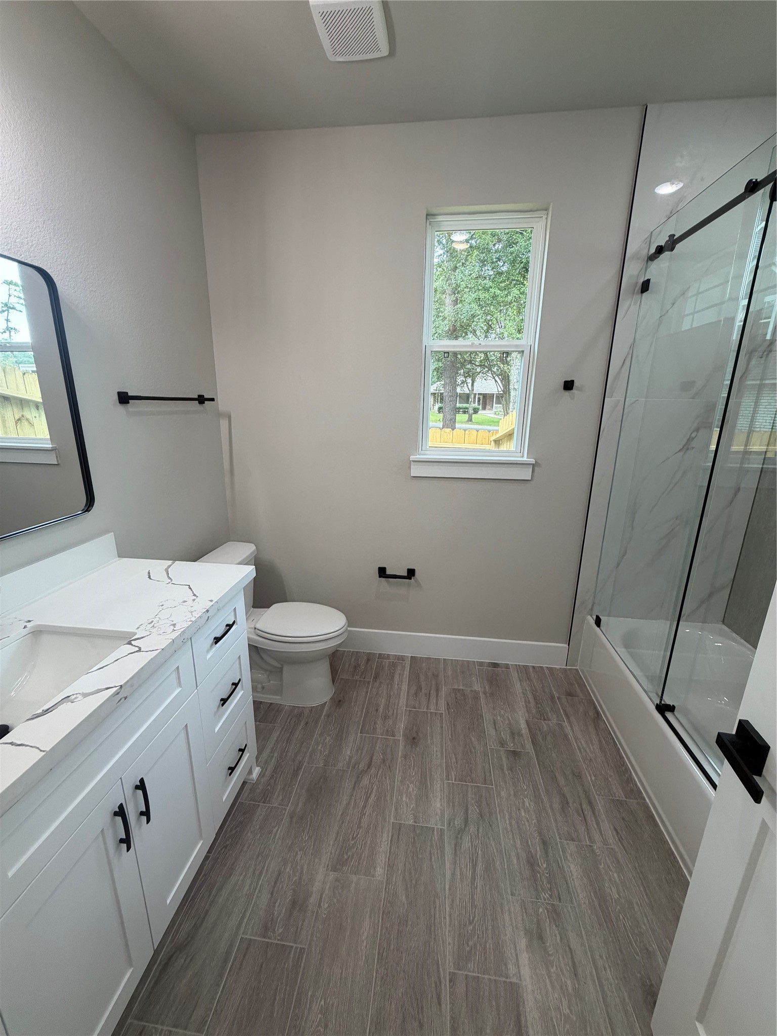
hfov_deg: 85.7
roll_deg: -0.2
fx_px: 419
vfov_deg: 102.1
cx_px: 388
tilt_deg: -15.0
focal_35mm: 14
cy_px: 518
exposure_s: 1/120
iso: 125
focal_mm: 2.22
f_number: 2.2
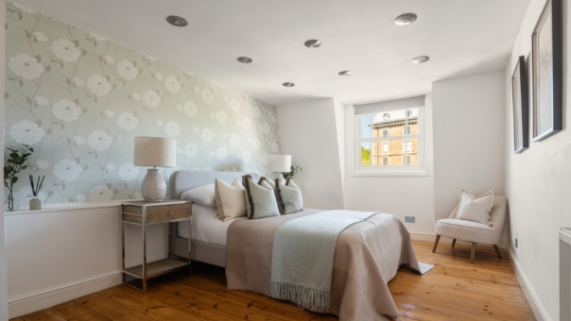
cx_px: 285
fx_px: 281
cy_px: 189
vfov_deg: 59.2
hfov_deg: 91.0
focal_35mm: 19
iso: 640
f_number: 9
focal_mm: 17.5
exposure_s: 1/3
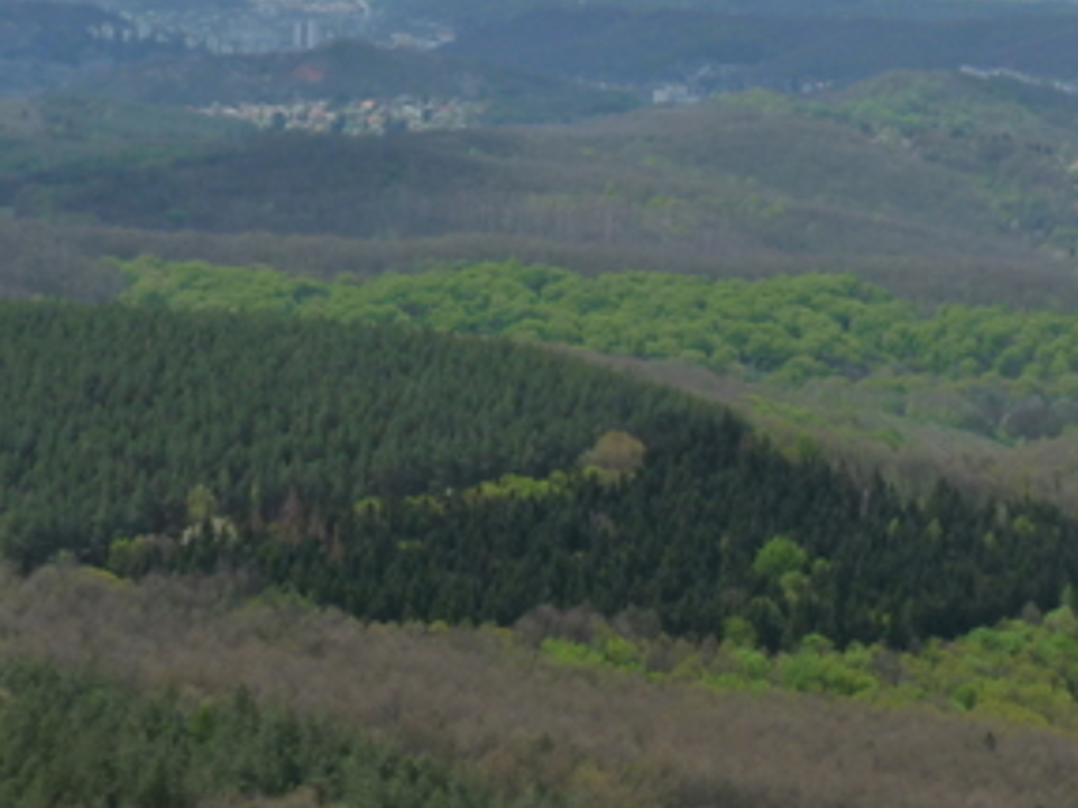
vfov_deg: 15.2
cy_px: 26
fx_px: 2988
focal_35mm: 96
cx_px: 826
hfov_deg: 20.3
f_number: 6.3
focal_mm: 7.6
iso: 160
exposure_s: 1/500
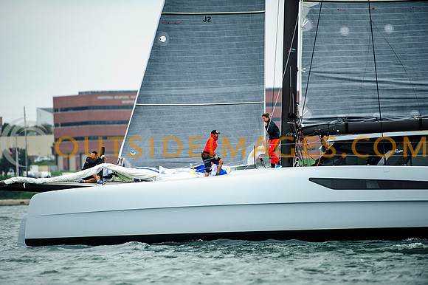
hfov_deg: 5.2
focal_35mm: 400
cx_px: 214
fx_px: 4753
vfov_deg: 3.4
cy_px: 142
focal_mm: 400
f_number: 5
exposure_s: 1/640
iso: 500
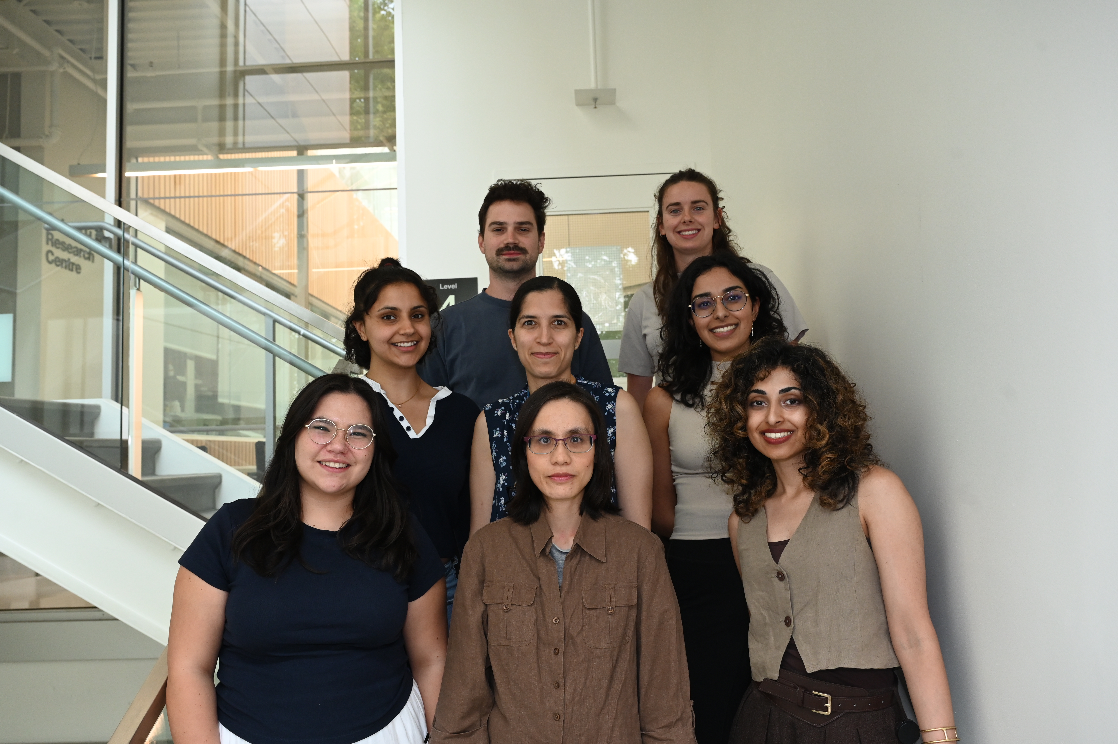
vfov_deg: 44.9
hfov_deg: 63.7
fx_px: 900
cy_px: 372
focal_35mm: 29
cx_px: 559
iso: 1600
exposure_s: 1/100
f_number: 6.3
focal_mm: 29
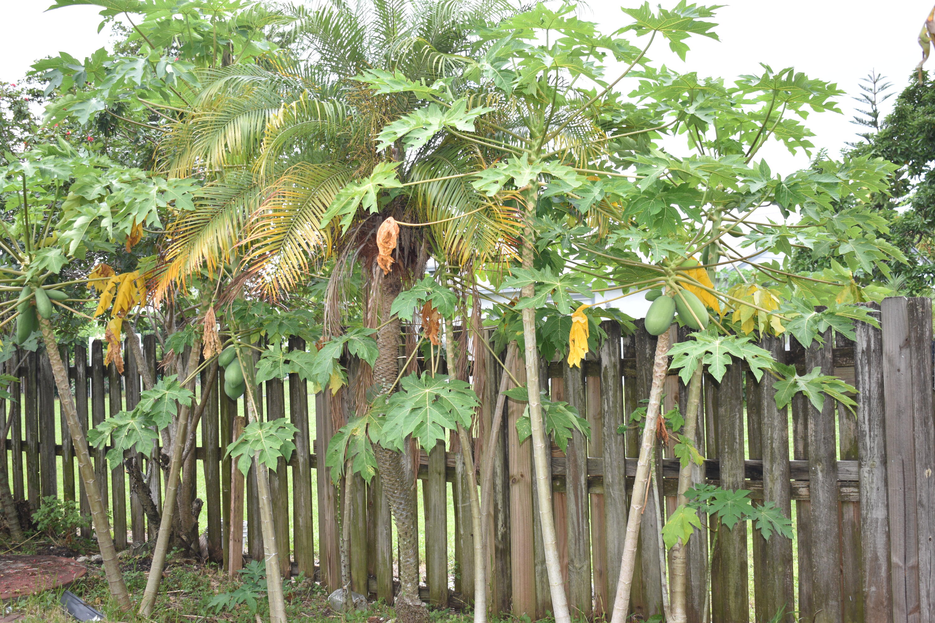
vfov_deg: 28.9
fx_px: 1208
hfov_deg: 42.3
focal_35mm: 46
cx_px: 468
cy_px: 312
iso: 400
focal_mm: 31
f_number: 4.5
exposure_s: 1/60
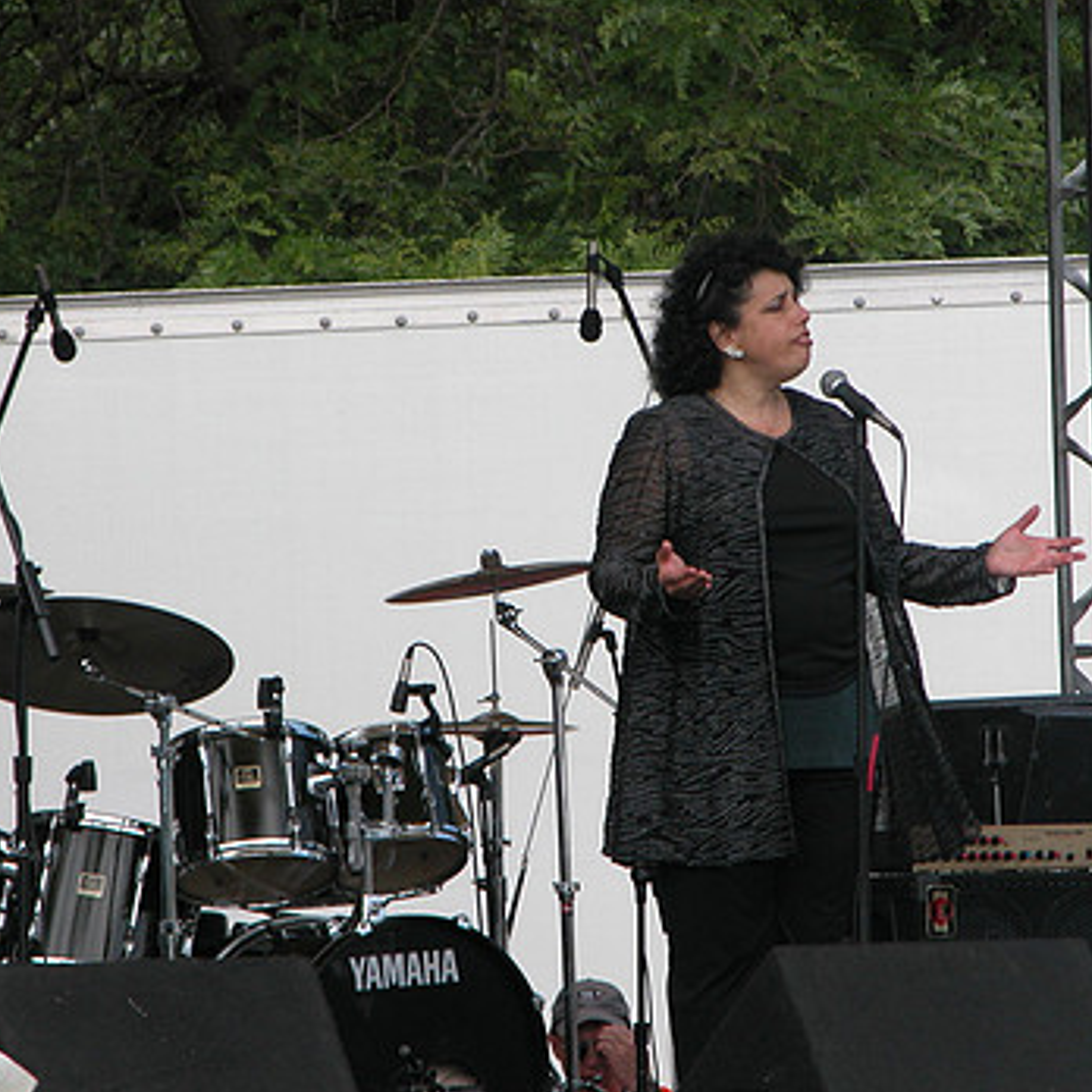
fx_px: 14740
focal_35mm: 413
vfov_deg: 4.2
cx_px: 634
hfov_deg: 4.2
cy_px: 419
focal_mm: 71.2
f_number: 5.3
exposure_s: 1/224
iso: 100
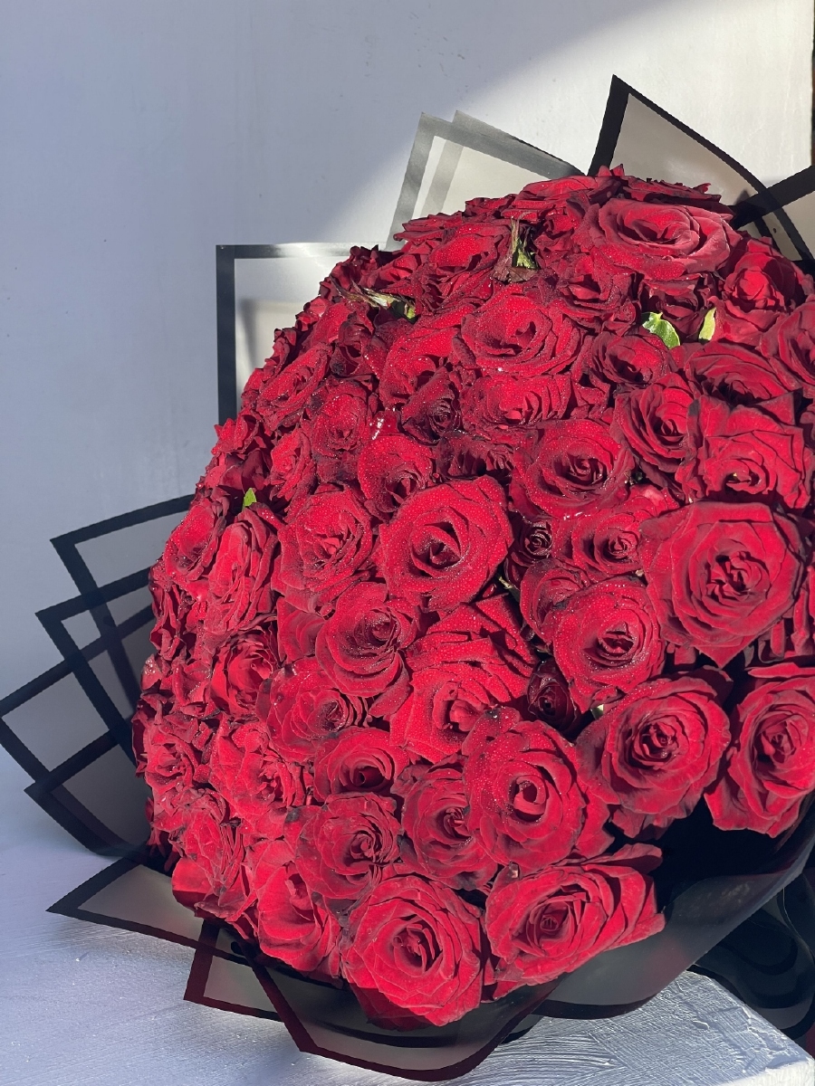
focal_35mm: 64
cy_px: 543
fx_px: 2009
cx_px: 408
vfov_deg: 30.3
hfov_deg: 22.9
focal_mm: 7.5
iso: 20
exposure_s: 1/661
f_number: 2.2
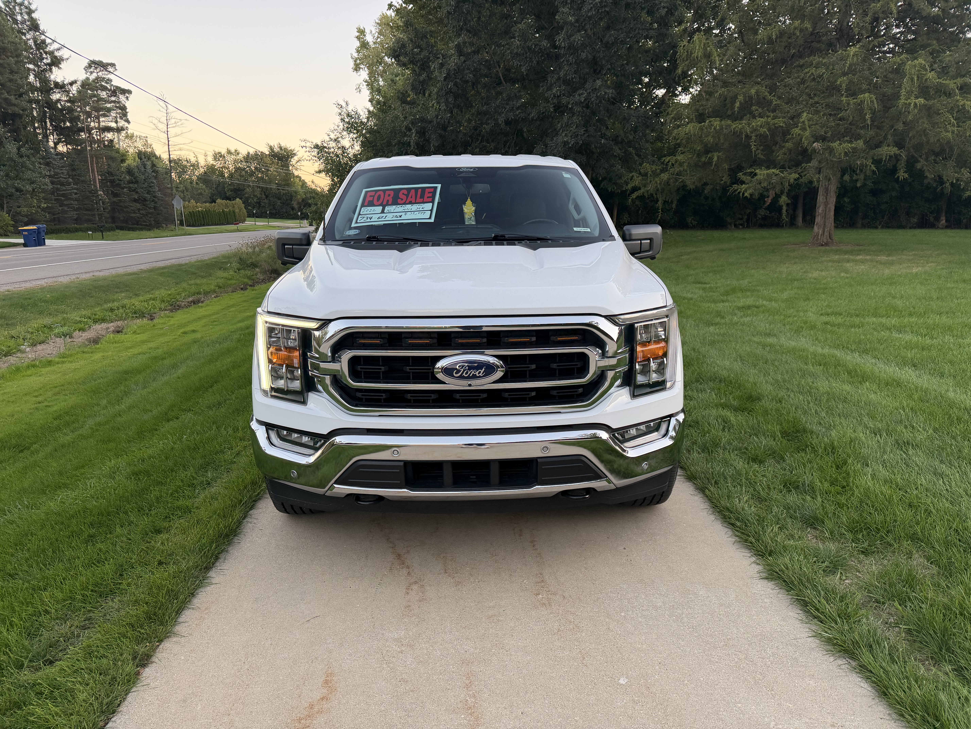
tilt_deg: -12.4
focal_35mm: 24
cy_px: 364
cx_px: 486
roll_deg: -0.1
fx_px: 673
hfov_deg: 71.6
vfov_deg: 56.8
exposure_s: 1/179
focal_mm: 6.76
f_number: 1.78
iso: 160
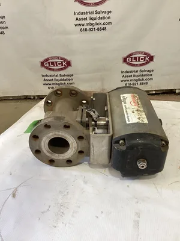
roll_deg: +5.5
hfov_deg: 45.4
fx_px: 215
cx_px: 90
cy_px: 120
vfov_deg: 58.4
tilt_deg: -31.7
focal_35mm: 31
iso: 100
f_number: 2.4
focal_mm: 3.3
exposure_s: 1/50
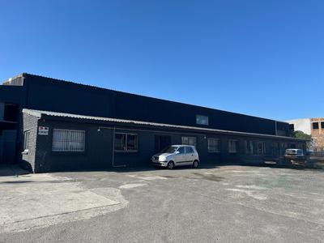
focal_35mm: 26
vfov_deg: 53.1
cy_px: 122
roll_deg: +1.0
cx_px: 162
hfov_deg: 67.3
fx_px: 243
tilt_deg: +7.8
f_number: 1.6
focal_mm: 5.1
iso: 50
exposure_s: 1/2463
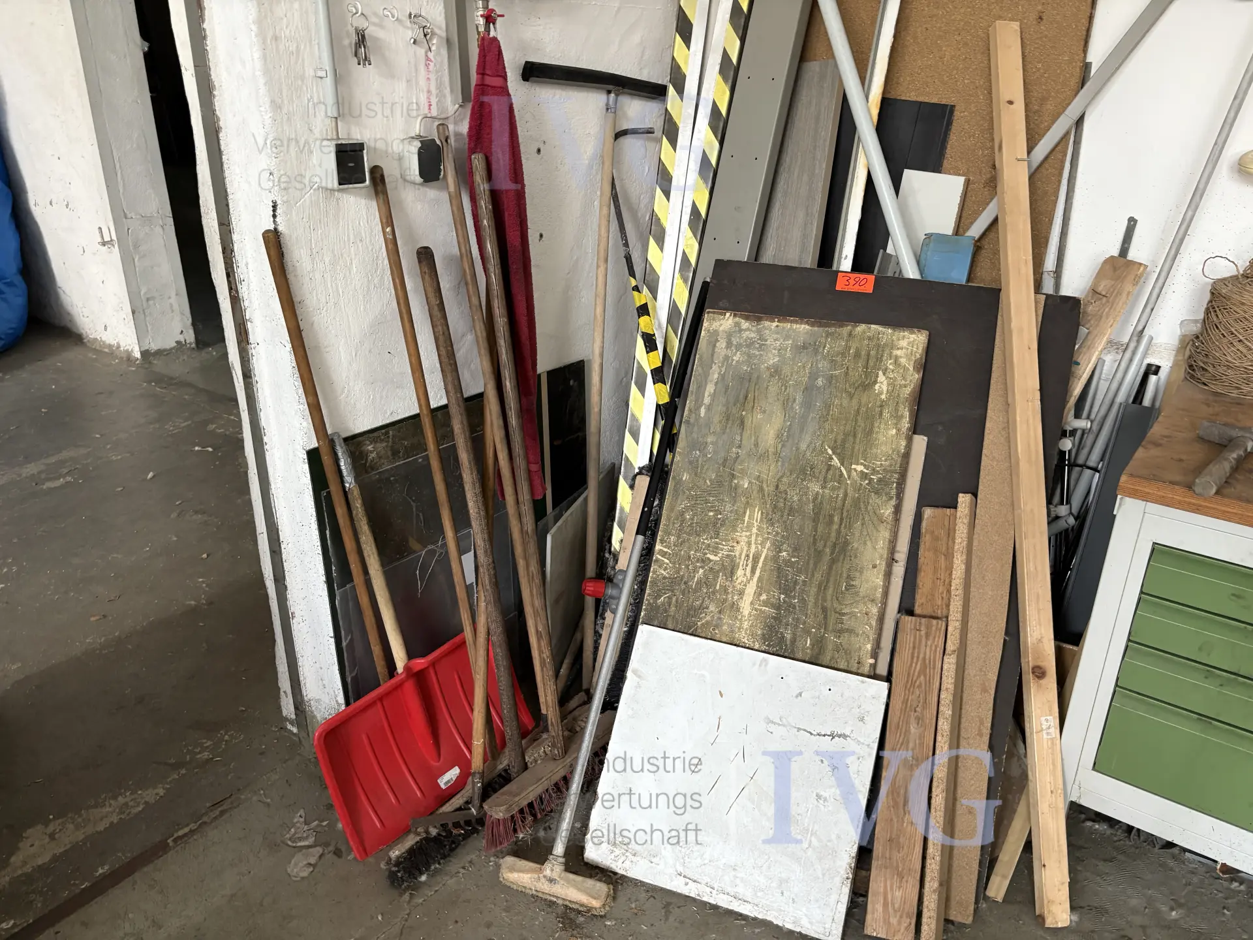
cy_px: 470
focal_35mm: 26
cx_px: 626
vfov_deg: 53.1
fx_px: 941
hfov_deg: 67.3
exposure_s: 1/60
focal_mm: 5.96
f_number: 1.6
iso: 200
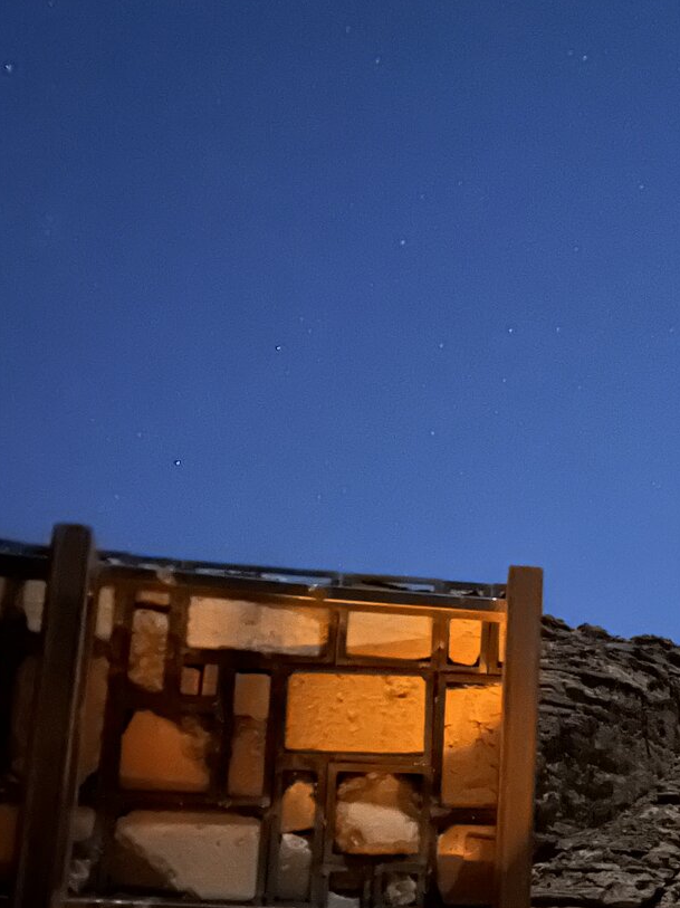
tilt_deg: +14.0
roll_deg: -0.2
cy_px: 730
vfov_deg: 29.6
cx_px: 808
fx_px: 1678
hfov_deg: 21.4
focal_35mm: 64
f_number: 1.6
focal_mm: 5.1
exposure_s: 1
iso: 4000
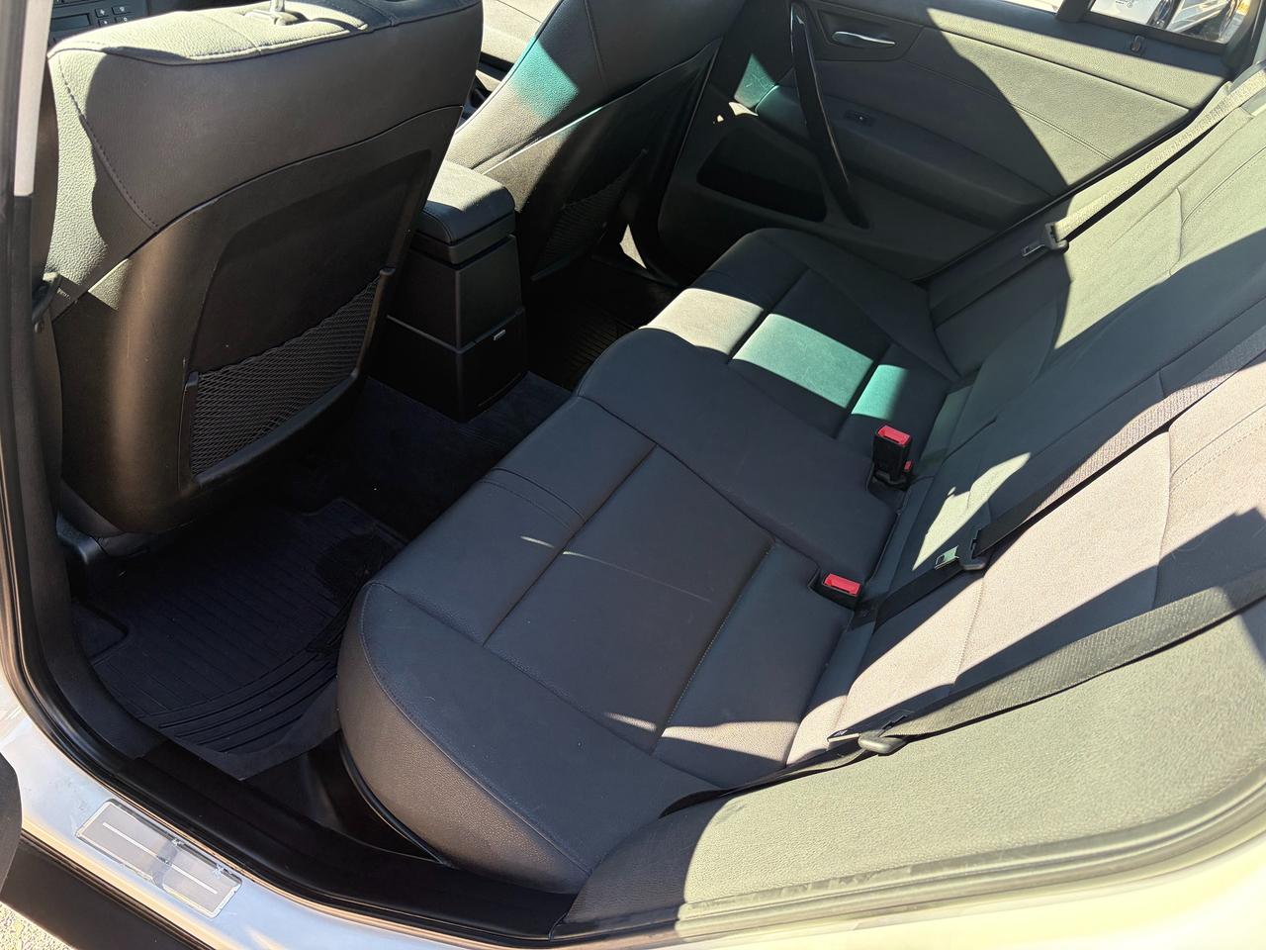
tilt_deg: -39.8
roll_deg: -12.1
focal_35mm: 26
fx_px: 951
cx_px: 633
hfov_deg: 67.3
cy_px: 475
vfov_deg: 53.1
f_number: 1.6
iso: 100
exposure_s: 1/200
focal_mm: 5.96
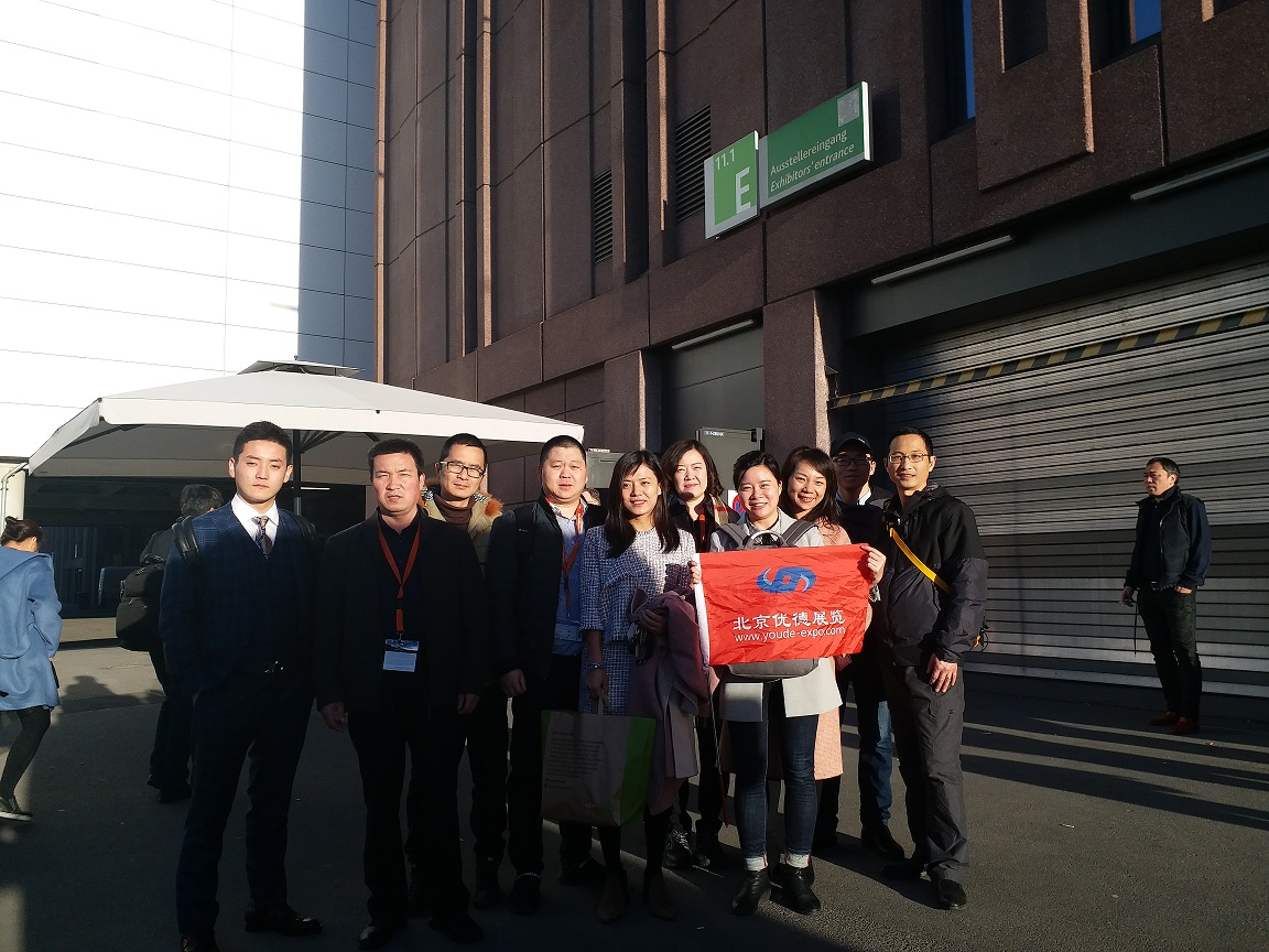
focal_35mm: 27
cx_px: 634
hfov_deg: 65.3
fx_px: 990
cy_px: 476
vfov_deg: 51.4
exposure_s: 1/835
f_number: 1.9
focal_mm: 3.6
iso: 40
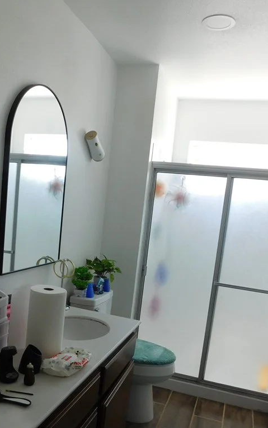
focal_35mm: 34
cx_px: 100
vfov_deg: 56.1
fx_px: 397
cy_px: 265
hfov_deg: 37.1
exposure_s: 1/30
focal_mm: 4.1
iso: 125
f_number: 3
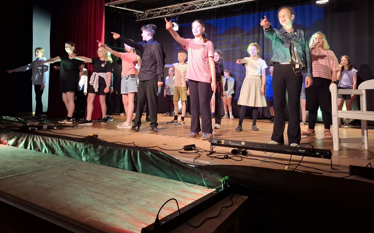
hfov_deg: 72.5
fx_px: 255
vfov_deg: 48.9
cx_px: 183
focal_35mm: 25
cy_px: 90
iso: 400
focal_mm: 5.54
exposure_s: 1/33
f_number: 1.8
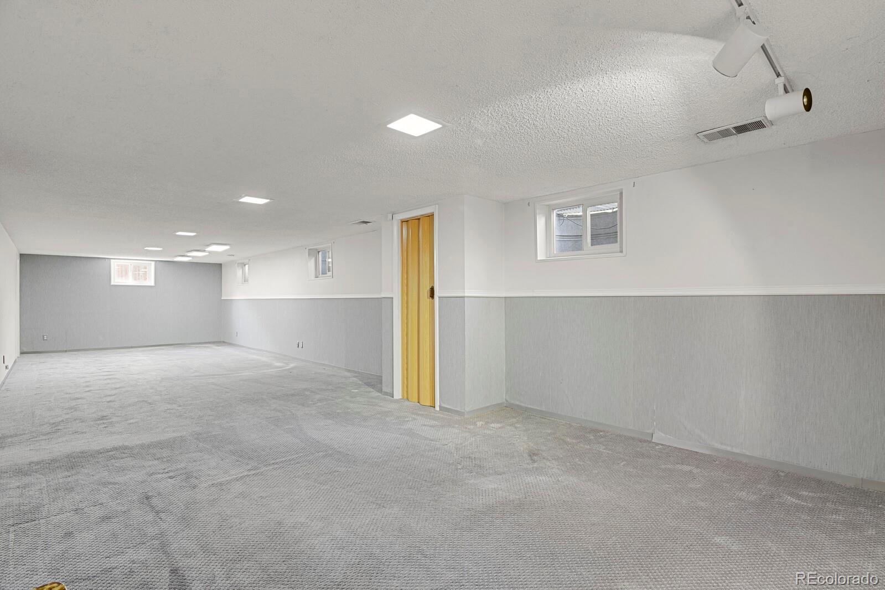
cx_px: 442
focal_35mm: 17
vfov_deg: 70.4
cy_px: 295
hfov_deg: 93.3
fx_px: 418
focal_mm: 17
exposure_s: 10
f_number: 8
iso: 250
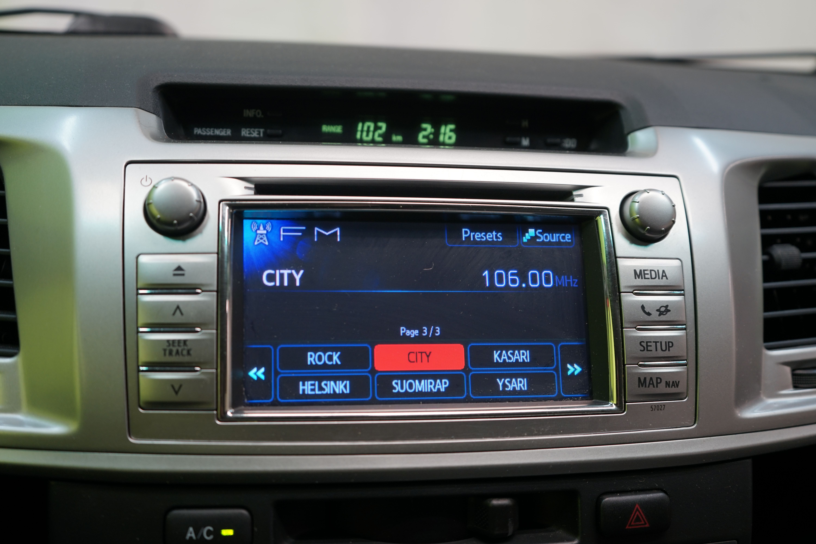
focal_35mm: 37
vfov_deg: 35.9
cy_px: 272
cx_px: 408
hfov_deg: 51.9
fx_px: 839
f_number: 4
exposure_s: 1/30
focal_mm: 37
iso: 250
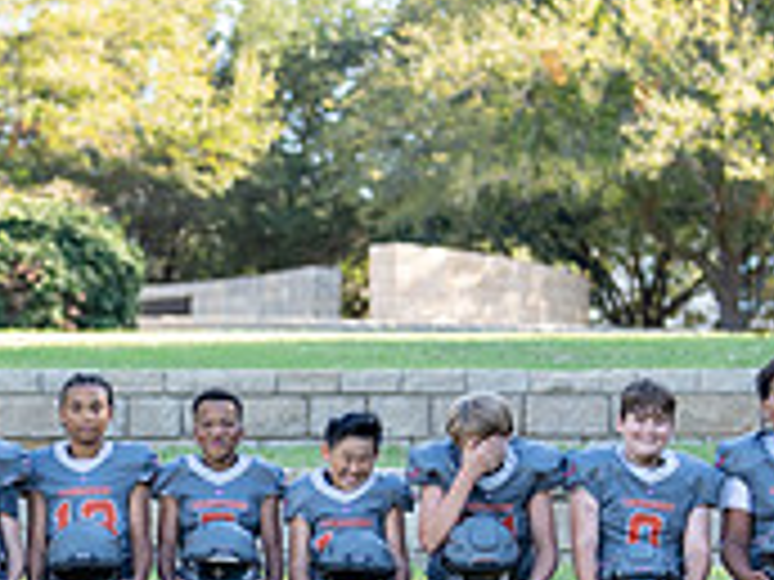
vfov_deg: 8.0
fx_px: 4114
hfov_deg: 10.6
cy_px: 538
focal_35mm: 184
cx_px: -34
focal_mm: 50
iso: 100
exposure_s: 1/500
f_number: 1.6
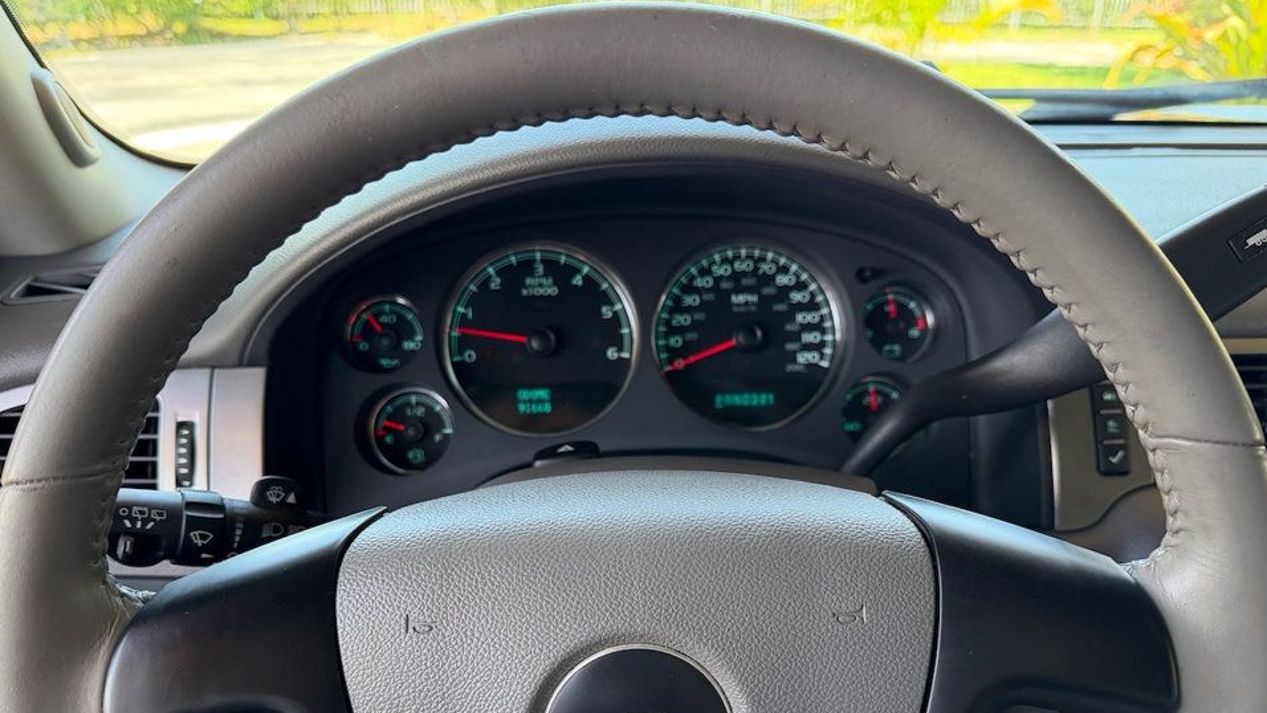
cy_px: 484
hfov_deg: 67.9
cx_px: 637
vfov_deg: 40.9
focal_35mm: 28
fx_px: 941
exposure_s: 1/112
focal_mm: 6.76
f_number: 1.78
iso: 200
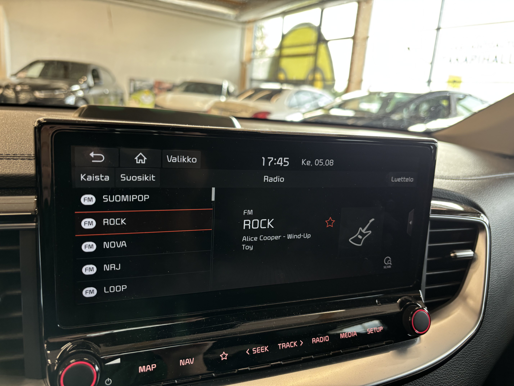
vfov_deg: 53.1
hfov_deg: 67.3
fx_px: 386
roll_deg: -4.4
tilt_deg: -13.9
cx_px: 257
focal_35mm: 26
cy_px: 193
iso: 200
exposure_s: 1/57
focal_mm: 5.96
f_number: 1.6
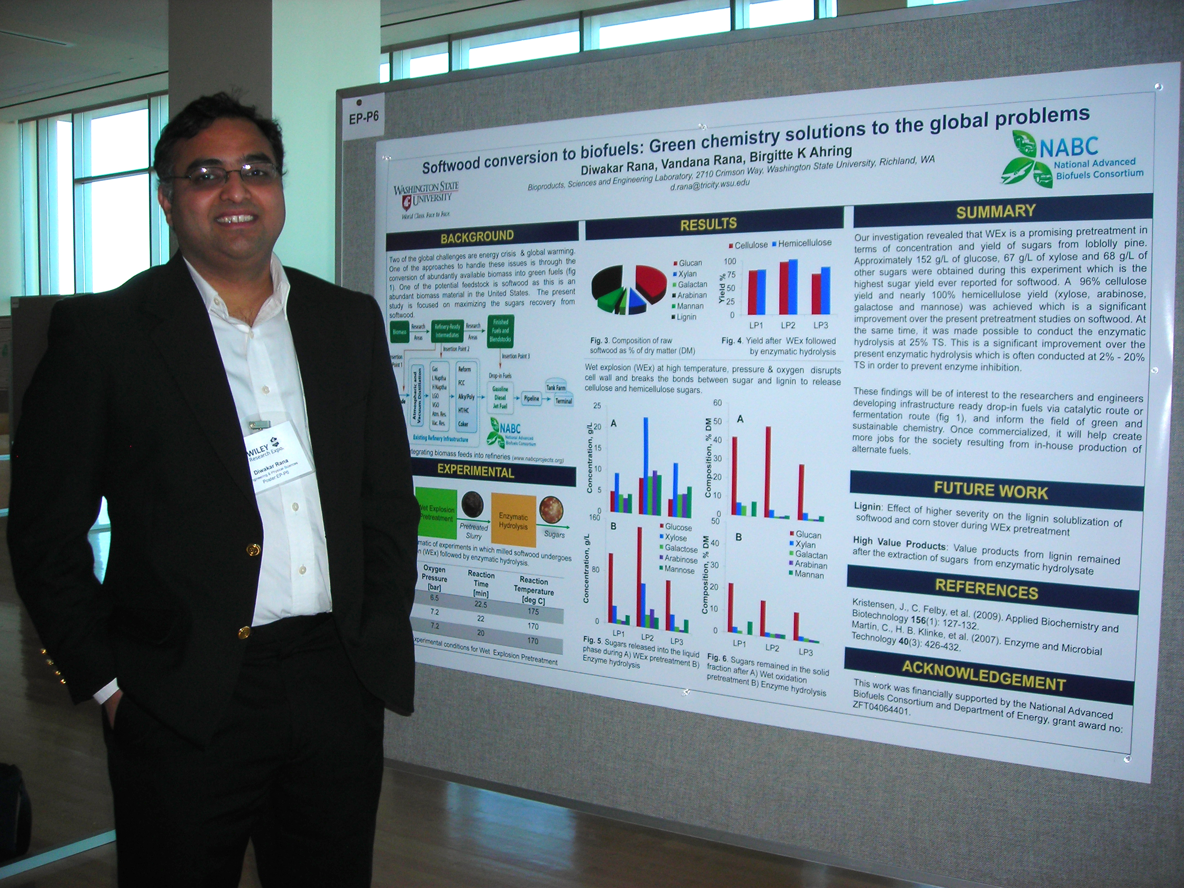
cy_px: 444
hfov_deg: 49.0
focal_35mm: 38
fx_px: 1300
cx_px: 592
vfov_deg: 37.7
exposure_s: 1/60.1
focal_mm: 6.3
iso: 50
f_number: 3.2
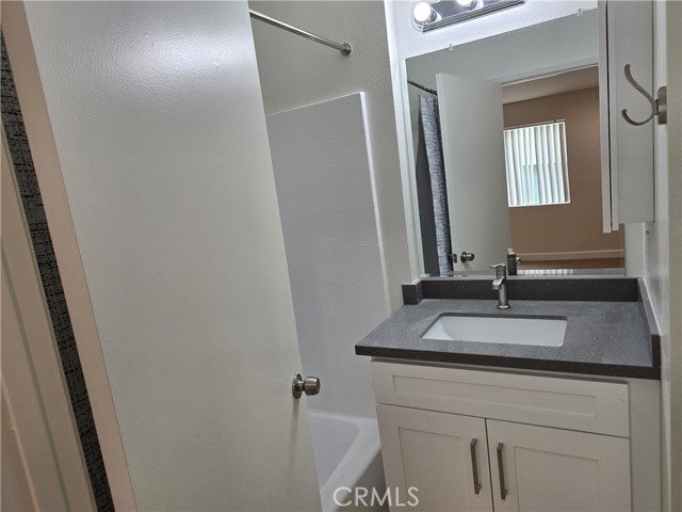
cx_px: 341
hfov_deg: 73.9
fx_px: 453
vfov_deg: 58.9
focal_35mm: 23
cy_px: 256
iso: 40
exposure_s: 1/120
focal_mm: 6.3
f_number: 1.7
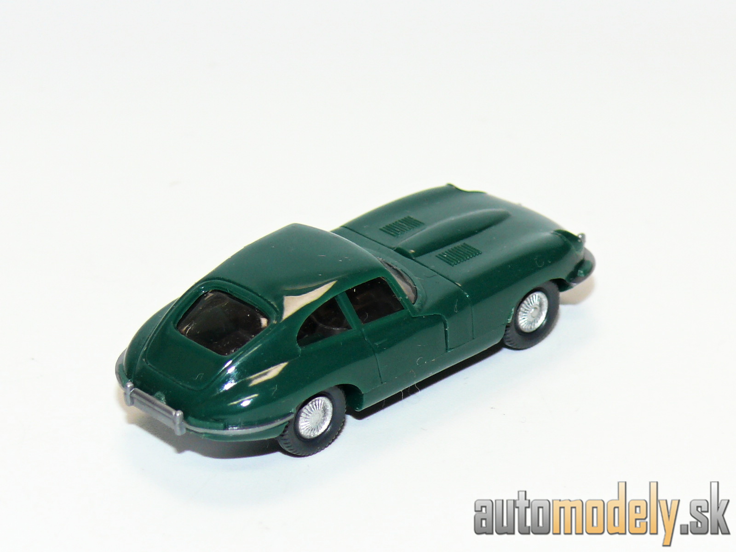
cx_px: 368
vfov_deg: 10.2
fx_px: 3104
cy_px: 276
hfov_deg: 13.5
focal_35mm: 146
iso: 100
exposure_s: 1/30
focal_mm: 17.4
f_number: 4
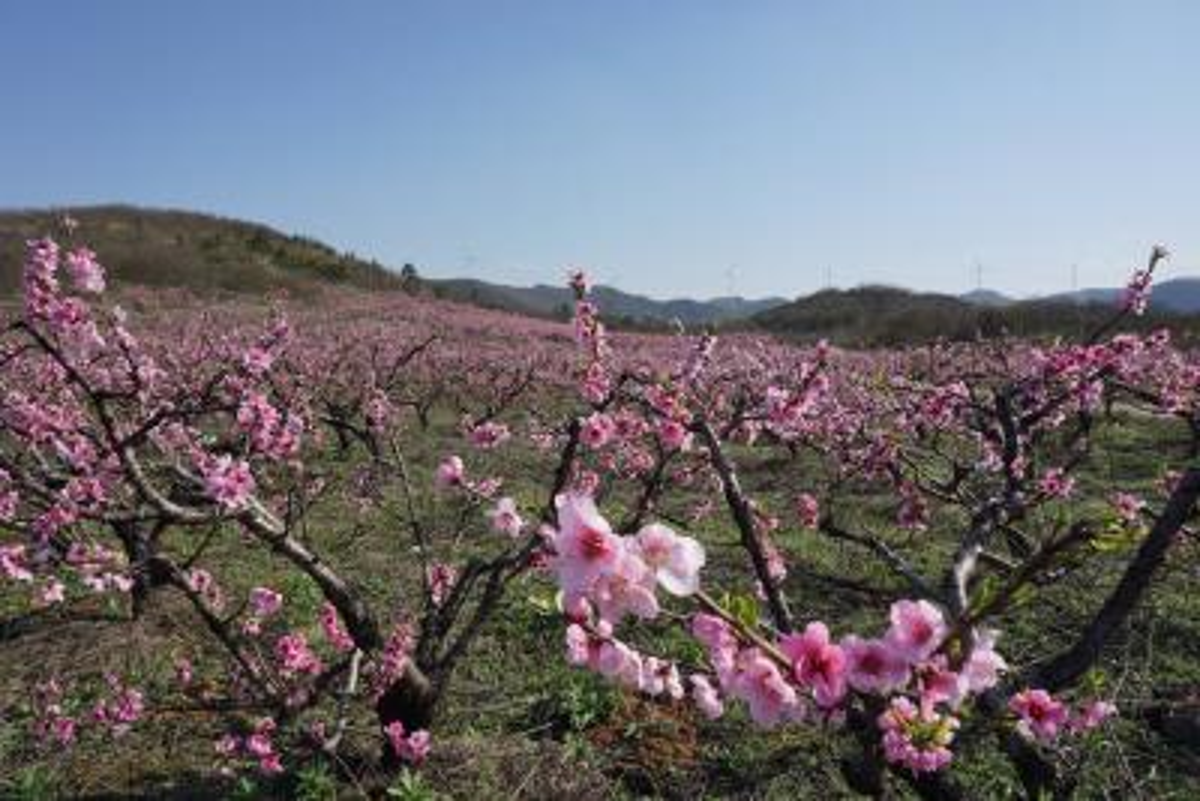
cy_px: 400
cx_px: 600
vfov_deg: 53.2
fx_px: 800
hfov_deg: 73.7
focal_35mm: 24
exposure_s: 1/200
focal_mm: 16
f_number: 9
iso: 100
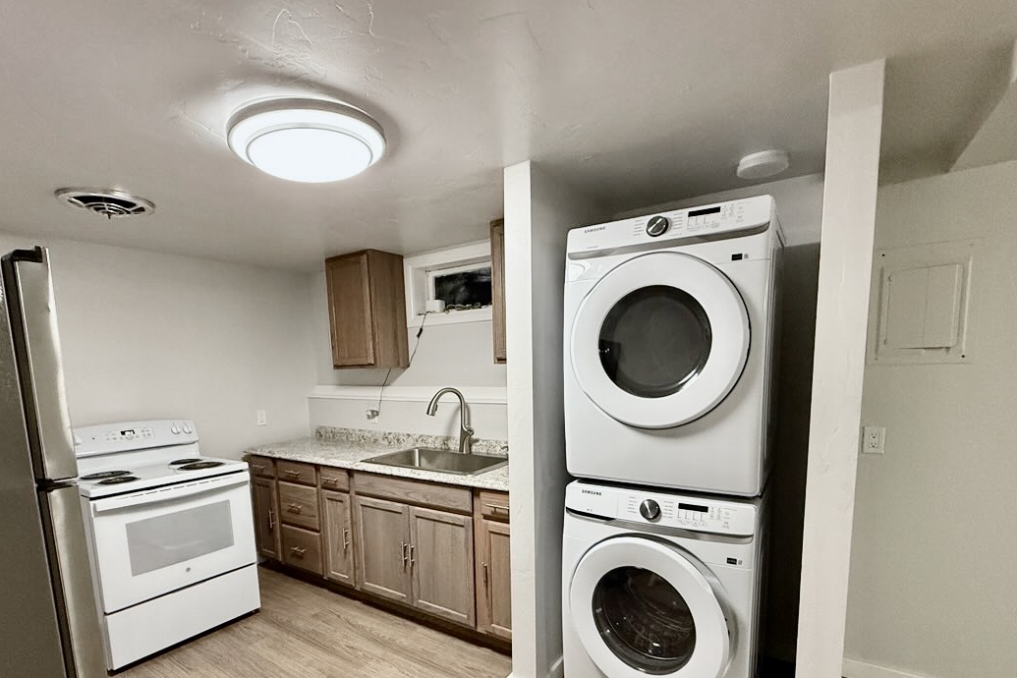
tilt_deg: -6.6
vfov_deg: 66.3
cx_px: 493
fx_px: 508
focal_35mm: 18
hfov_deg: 90.0
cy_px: 427
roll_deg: +1.7
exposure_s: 1/99
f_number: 2.2
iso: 320
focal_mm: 2.22
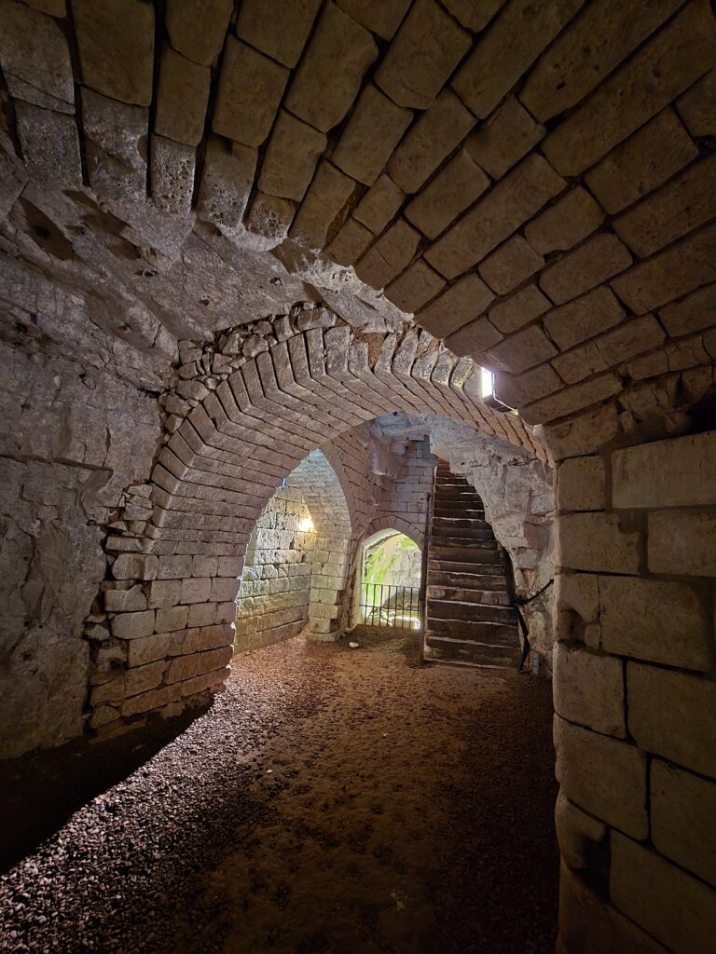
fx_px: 359
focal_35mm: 13
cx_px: 358
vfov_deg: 106.2
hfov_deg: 89.9
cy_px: 477
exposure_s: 1/8.33
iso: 1250
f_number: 2.2
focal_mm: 2.2
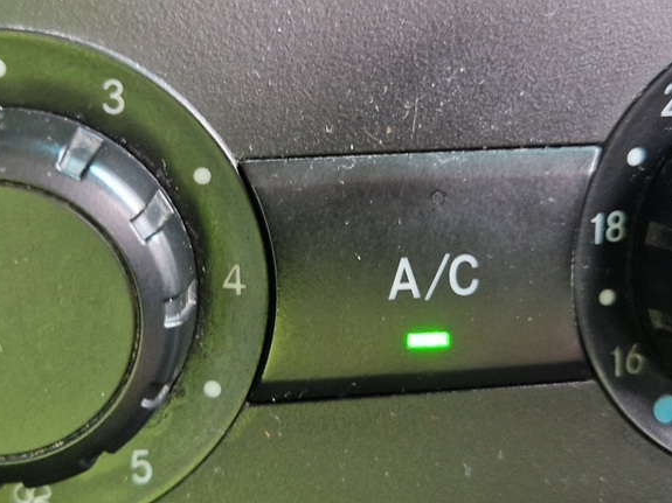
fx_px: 932
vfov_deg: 30.3
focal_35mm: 48
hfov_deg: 39.6
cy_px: 263
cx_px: 296
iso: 640
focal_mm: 5.4
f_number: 1.8
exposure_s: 1/33
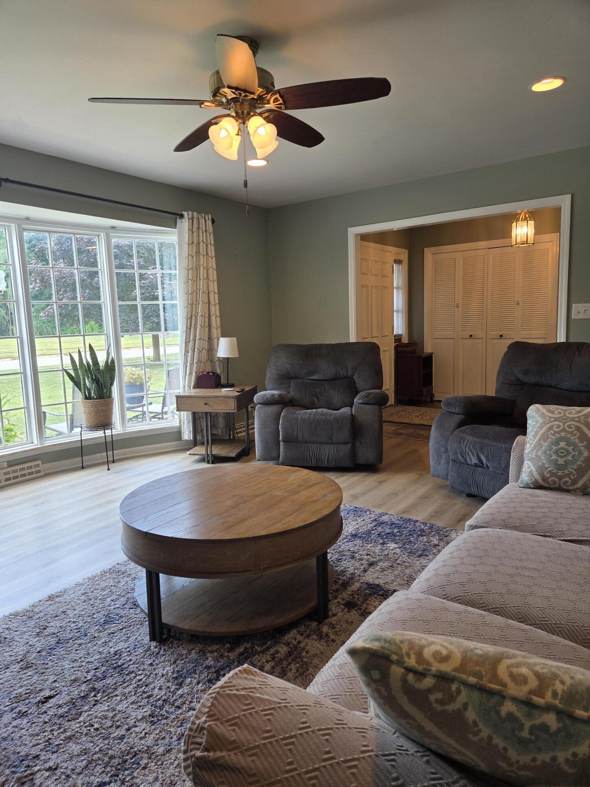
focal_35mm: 23
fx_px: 523
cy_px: 394
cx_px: 295
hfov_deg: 58.9
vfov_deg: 73.9
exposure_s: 1/120
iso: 64
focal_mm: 5.4
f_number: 1.8
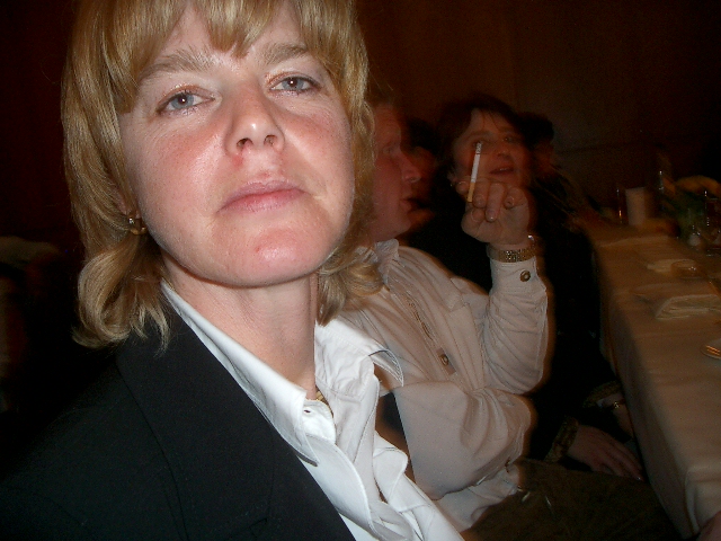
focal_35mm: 35
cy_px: 270
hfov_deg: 52.6
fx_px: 729
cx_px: 360
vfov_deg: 40.7
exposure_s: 1/40
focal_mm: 5.8
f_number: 2.6
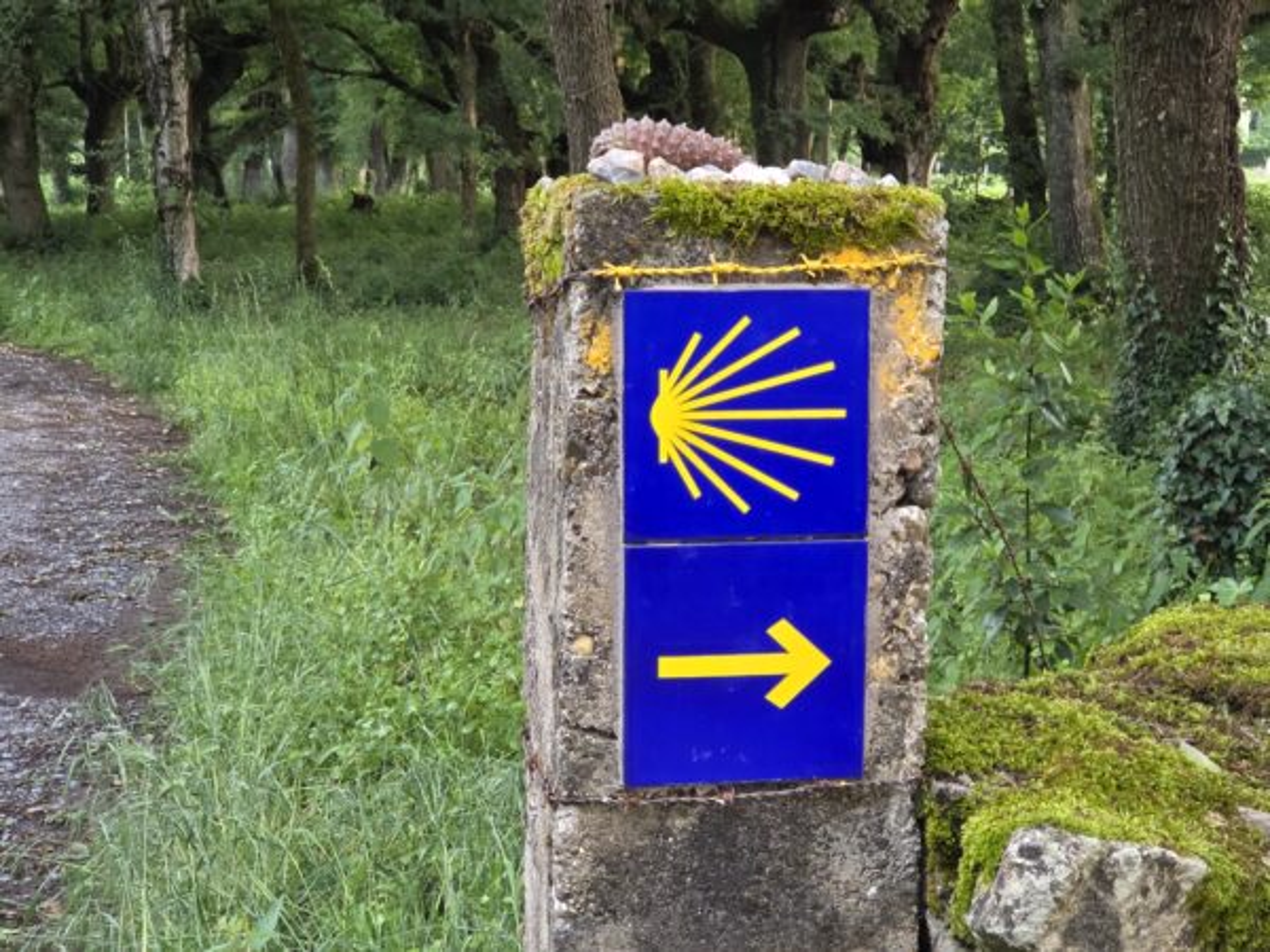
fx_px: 2531
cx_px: 635
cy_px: 476
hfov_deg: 28.2
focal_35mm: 69
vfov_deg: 21.3
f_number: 2.4
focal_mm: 7
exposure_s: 1/100
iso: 200
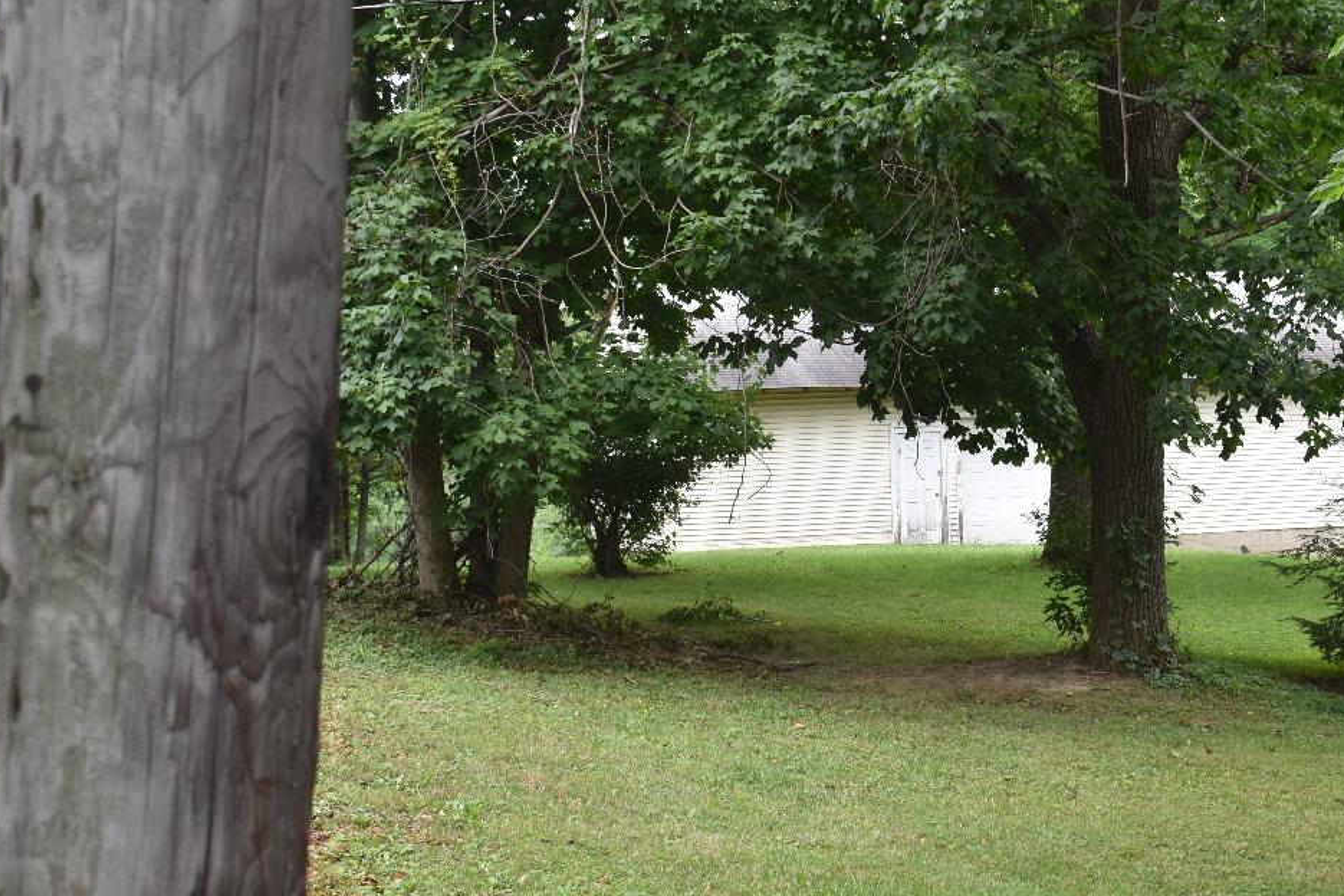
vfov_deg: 17.7
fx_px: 2874
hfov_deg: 26.1
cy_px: 488
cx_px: 969
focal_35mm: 77
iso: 400
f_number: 7.1
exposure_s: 1/200
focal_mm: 32
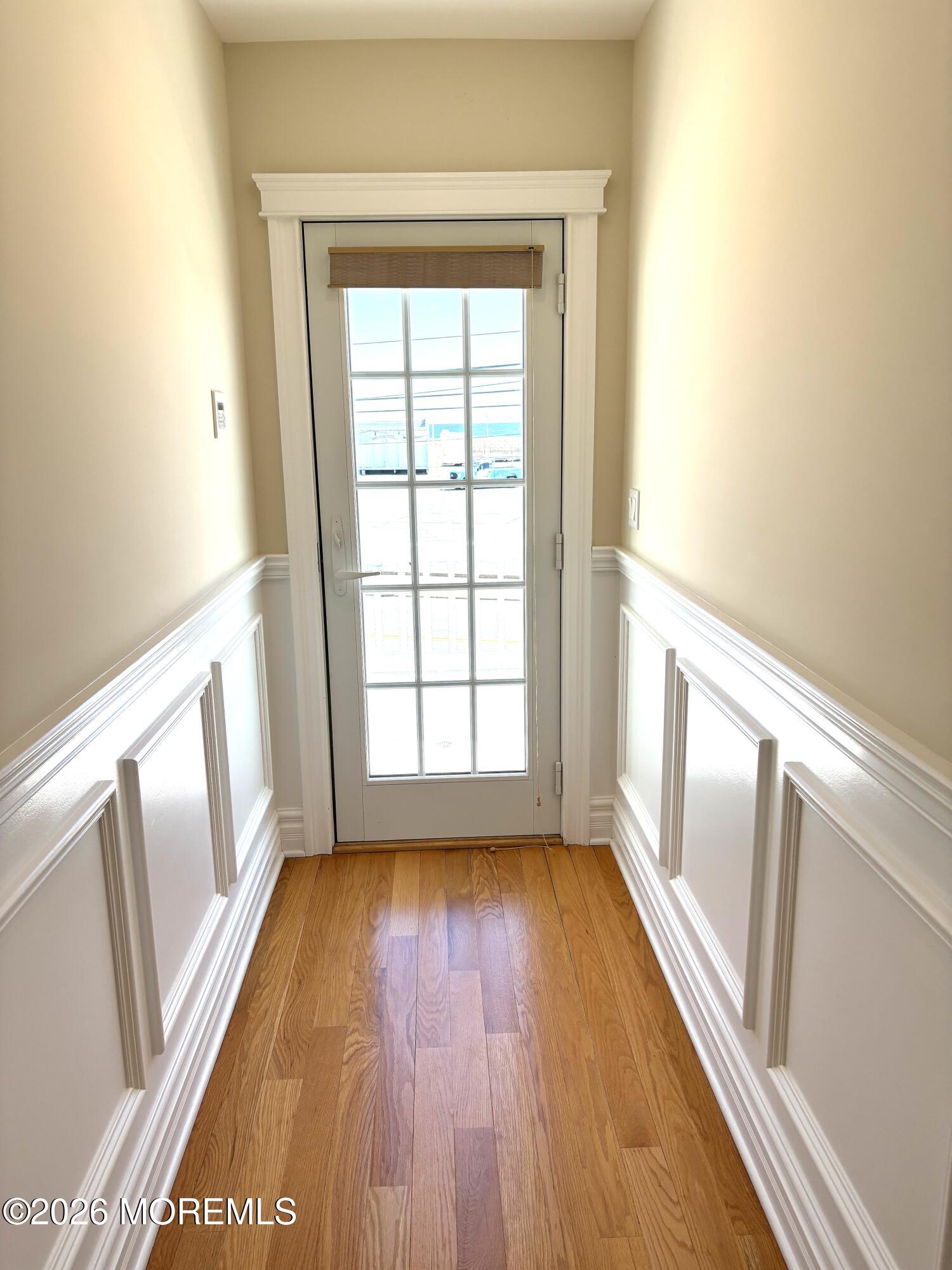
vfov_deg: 67.3
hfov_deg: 53.1
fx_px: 953
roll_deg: +3.4
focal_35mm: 26
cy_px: 635
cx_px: 476
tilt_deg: -10.6
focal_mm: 5.96
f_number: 1.6
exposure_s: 1/673
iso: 50
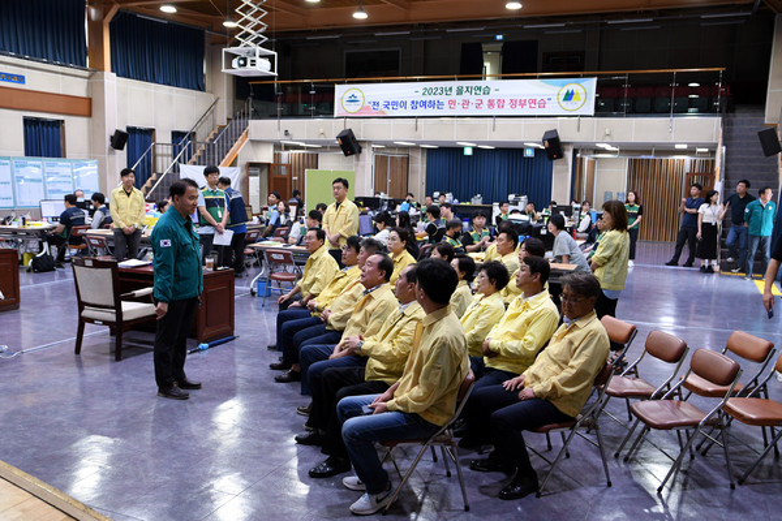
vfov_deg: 36.9
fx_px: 782
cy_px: 260
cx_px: 391
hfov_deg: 53.1
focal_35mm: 36
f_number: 3.5
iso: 1250
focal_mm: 24
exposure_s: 1/125
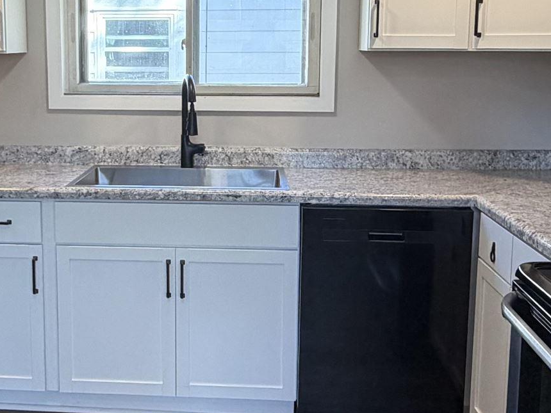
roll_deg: +0.6
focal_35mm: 50
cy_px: 142
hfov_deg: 37.8
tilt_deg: -6.4
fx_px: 796
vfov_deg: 28.9
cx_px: 183
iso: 200
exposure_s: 1/120
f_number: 2.2
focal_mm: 2.22
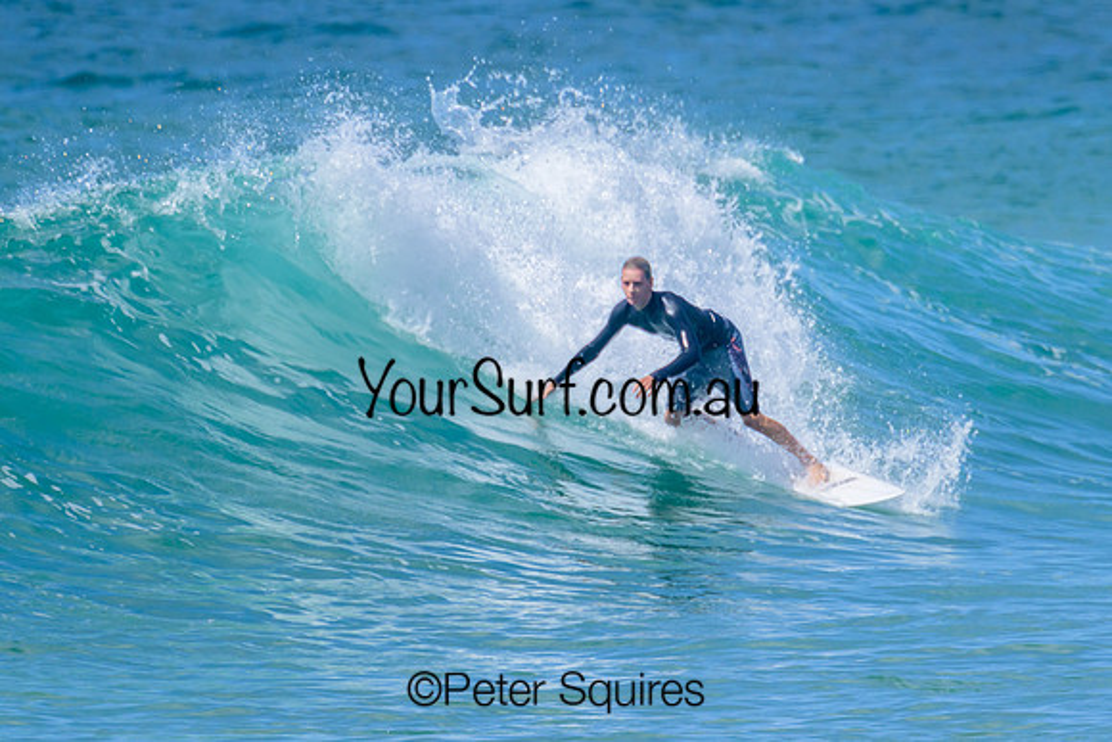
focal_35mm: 1007
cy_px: 363
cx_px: 630
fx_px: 31107
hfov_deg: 2.0
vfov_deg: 1.4
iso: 800
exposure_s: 1/2000
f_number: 11
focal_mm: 800
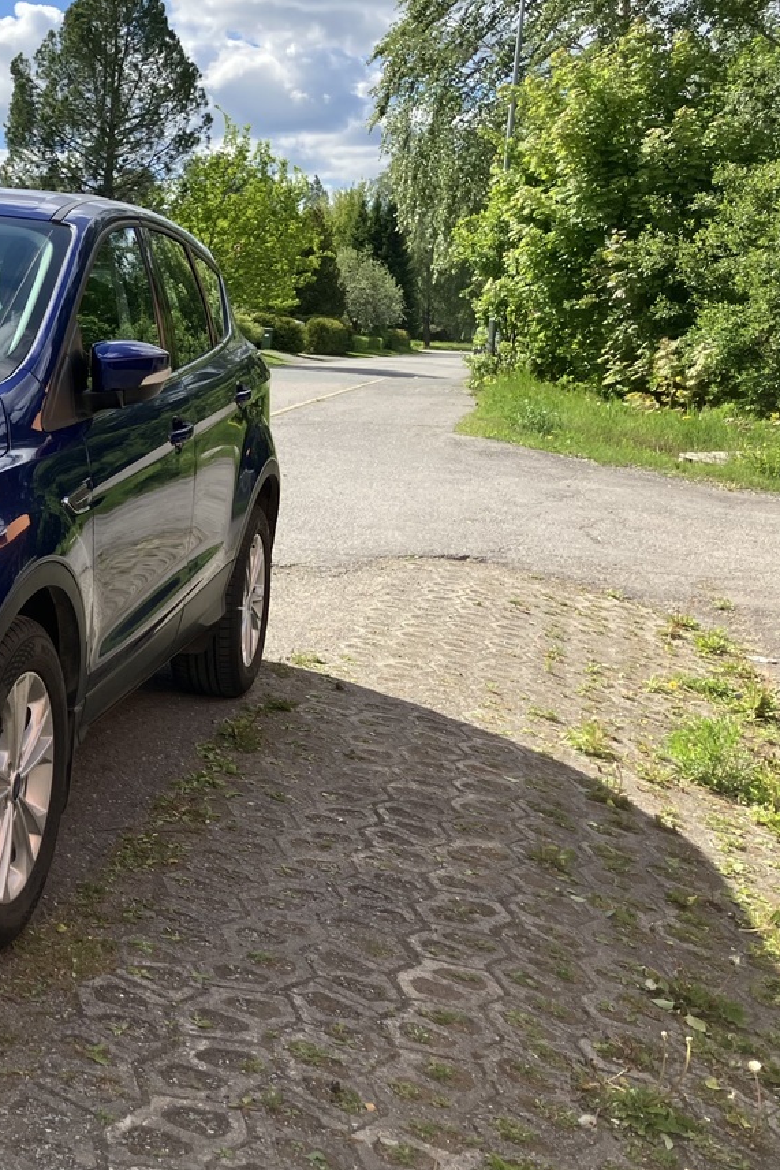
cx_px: -190
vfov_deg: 40.3
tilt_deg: -7.1
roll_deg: -2.6
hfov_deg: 24.6
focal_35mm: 49
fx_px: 1592
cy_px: 563
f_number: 1.8
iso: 32
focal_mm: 3.99
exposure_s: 1/1156
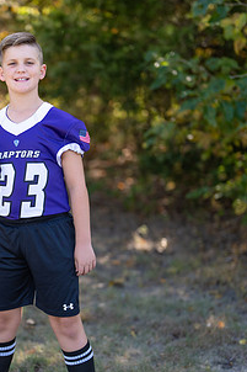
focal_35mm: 104
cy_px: 232
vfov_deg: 19.6
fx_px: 1071
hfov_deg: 13.1
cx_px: 36
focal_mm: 50
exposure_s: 1/2000
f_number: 1.2
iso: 100
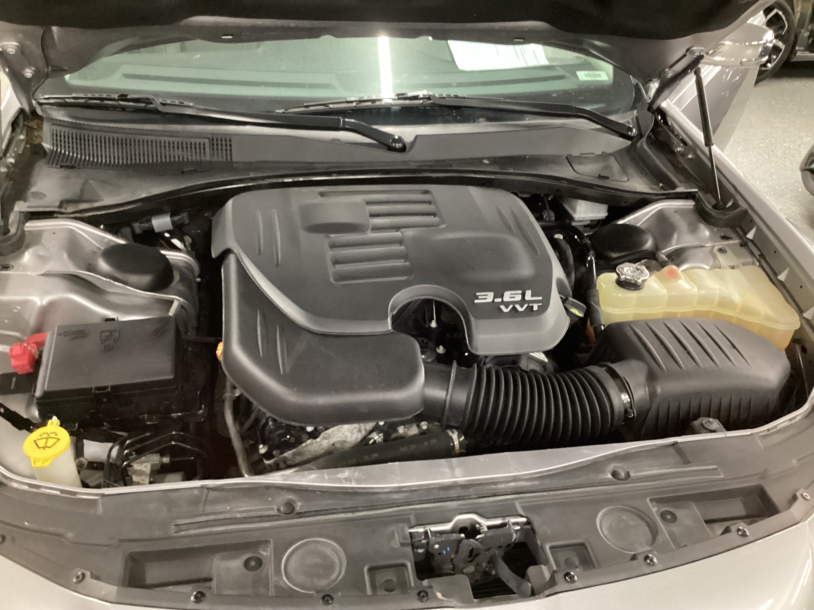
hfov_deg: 58.4
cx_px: 407
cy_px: 305
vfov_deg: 45.4
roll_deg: -4.3
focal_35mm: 31
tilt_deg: -35.2
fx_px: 729
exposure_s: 1/25
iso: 640
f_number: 2.4
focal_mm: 3.3
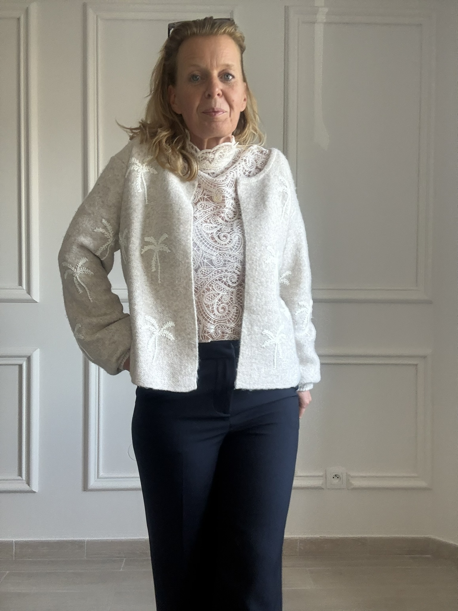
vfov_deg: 60.0
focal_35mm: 30
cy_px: 306
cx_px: 229
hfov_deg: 46.8
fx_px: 529
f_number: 1.9
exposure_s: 1/64
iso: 80
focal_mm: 2.69
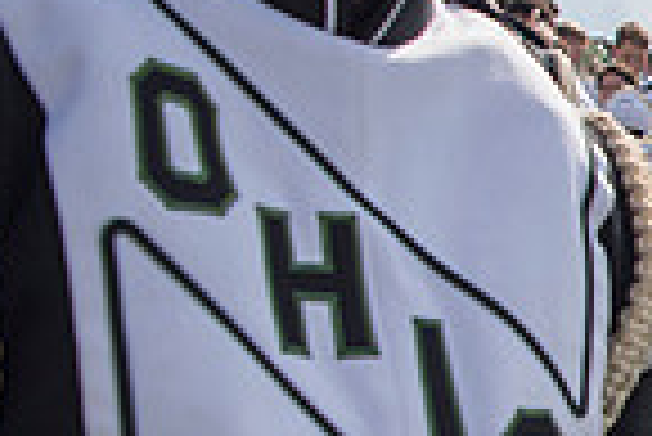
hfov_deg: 17.0
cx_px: 1219
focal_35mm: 96
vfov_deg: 14.1
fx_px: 1740
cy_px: 411
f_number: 4.5
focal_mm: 24
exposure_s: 1/2500
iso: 200
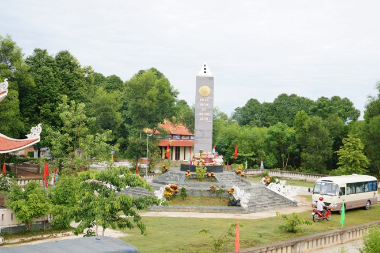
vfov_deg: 29.8
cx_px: 190
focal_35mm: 45
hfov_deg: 43.6
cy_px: 126
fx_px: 475
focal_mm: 30
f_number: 6.3
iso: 200
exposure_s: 1/100
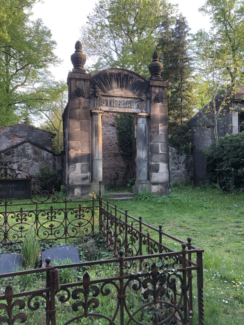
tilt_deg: +0.8
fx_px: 263
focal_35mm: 28
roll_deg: +0.8
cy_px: 162
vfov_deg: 63.4
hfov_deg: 49.7
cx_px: 122
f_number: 1.8
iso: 25
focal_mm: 3.99
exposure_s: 1/120
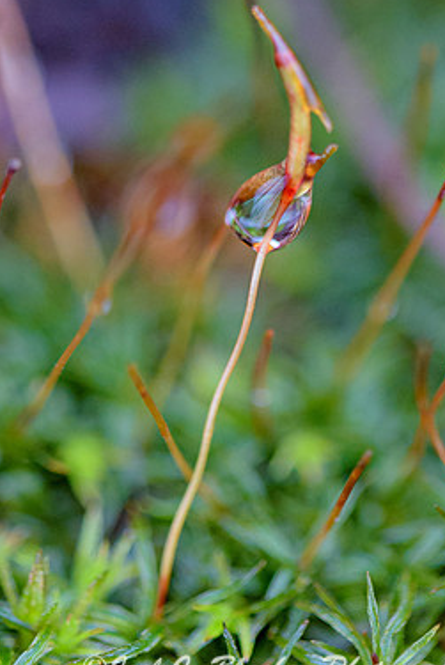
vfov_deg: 18.9
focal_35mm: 108
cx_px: 238
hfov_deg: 12.7
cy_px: 317
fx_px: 1997
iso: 2800
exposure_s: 1/200
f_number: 4.8
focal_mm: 90
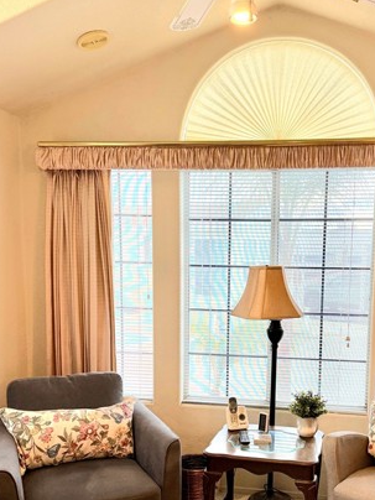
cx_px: 251
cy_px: 324
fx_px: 549
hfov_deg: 37.3
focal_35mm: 38
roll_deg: +0.1
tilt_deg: -7.2
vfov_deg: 48.3
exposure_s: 1/120
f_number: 1.78
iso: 125
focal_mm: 6.76
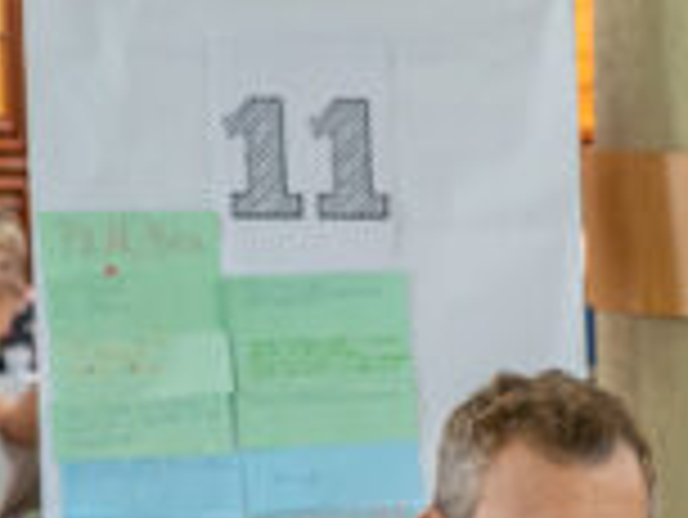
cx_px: 1318
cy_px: 932
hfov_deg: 10.6
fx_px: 3421
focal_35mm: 172
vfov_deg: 8.3
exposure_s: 1/50
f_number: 4
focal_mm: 38
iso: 1600
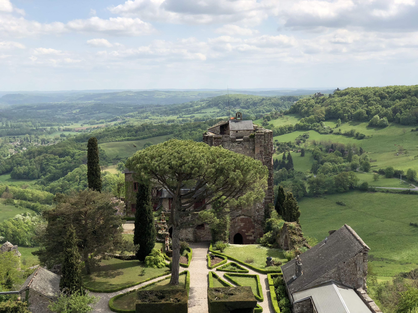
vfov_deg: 28.0
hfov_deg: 36.8
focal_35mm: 52
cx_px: 209
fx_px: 628
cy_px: 156
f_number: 2.4
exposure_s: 1/2525
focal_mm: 6
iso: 16
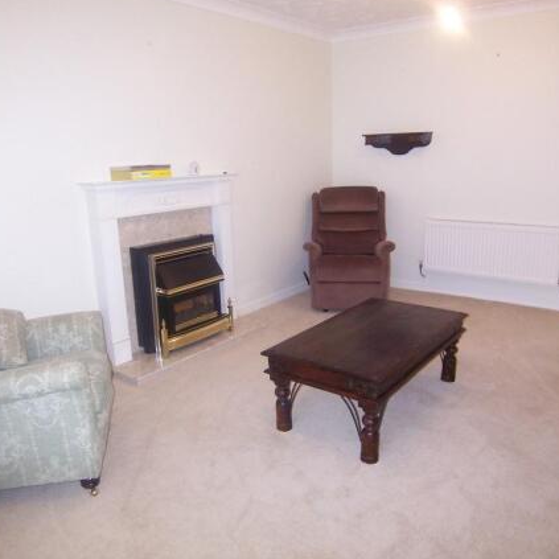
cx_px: 286
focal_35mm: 28
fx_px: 512
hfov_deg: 57.3
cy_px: 280
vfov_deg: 57.3
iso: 200
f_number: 2.8
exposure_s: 1/30
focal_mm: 3.8
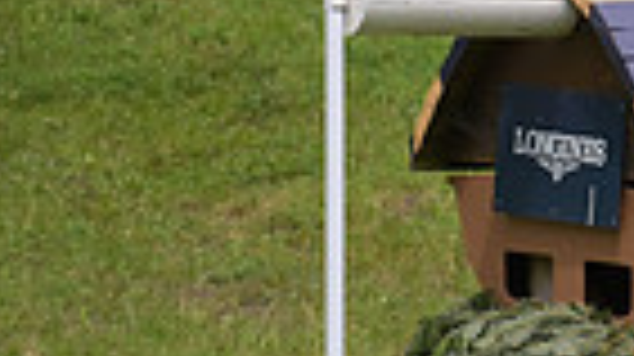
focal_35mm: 1509
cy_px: -237
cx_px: 1277
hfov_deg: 1.4
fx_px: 25344
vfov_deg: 0.8
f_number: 5.6
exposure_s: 1/1250
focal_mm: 350
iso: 560
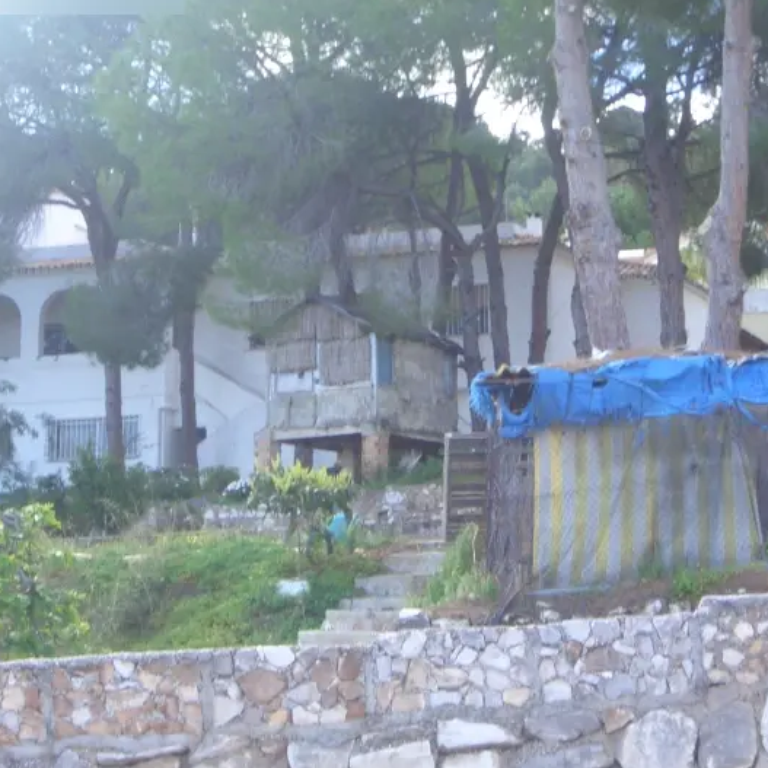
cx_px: 434
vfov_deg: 17.7
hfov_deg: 17.7
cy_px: 408
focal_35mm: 98
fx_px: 2460
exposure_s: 1/80
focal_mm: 9.7
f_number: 5.5
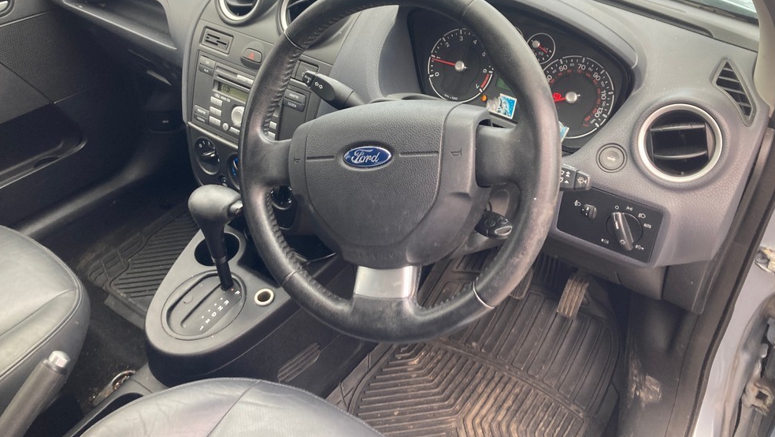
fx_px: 637
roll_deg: -2.1
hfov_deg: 62.6
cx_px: 386
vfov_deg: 37.5
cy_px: 155
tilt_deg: -36.7
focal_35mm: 31
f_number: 1.8
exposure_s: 1/121
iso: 80
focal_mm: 3.99
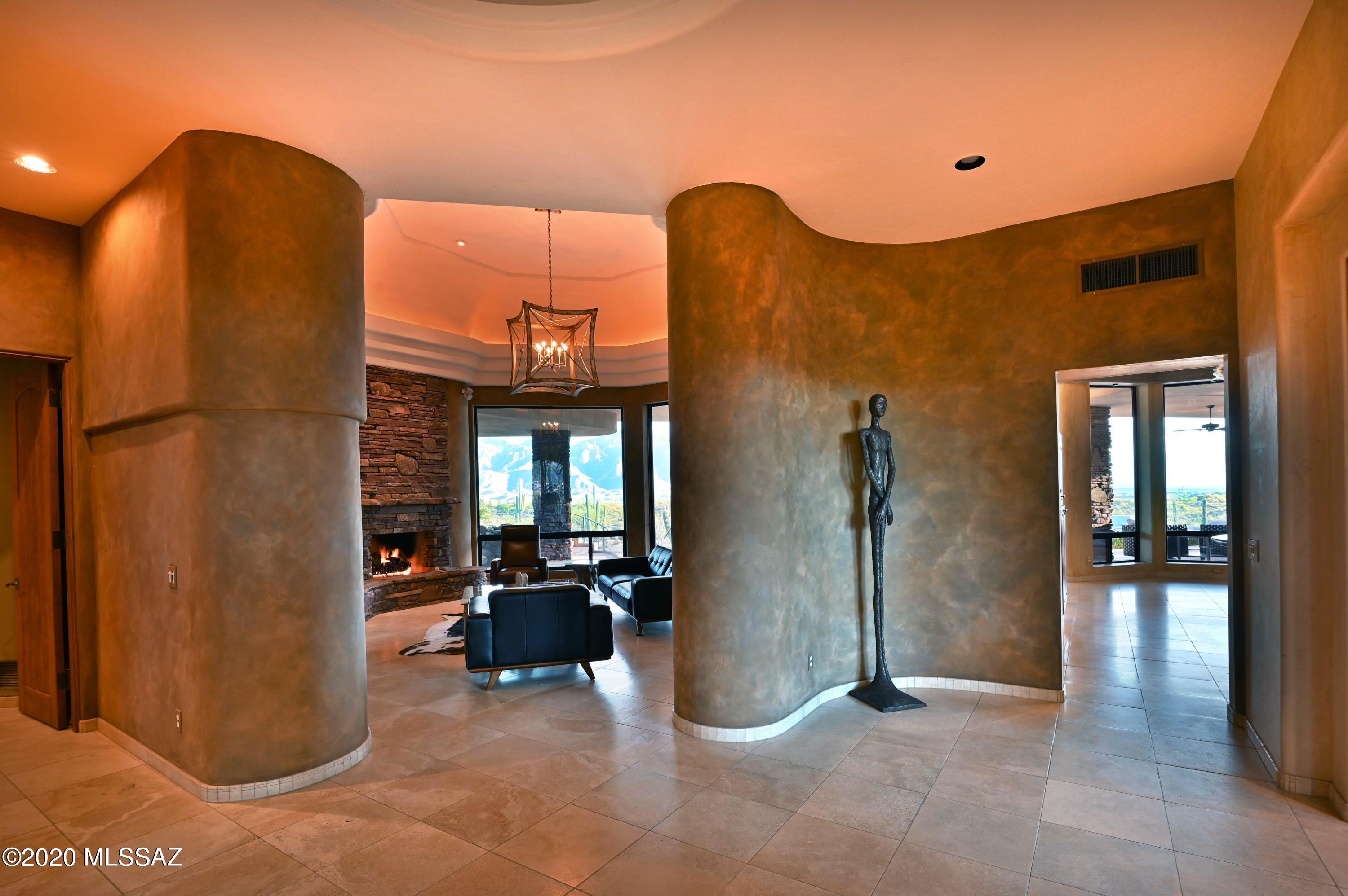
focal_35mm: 16
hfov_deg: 96.8
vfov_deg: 73.7
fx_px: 599
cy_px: 448
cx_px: 674
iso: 100
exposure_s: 1/3
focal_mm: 16
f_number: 9
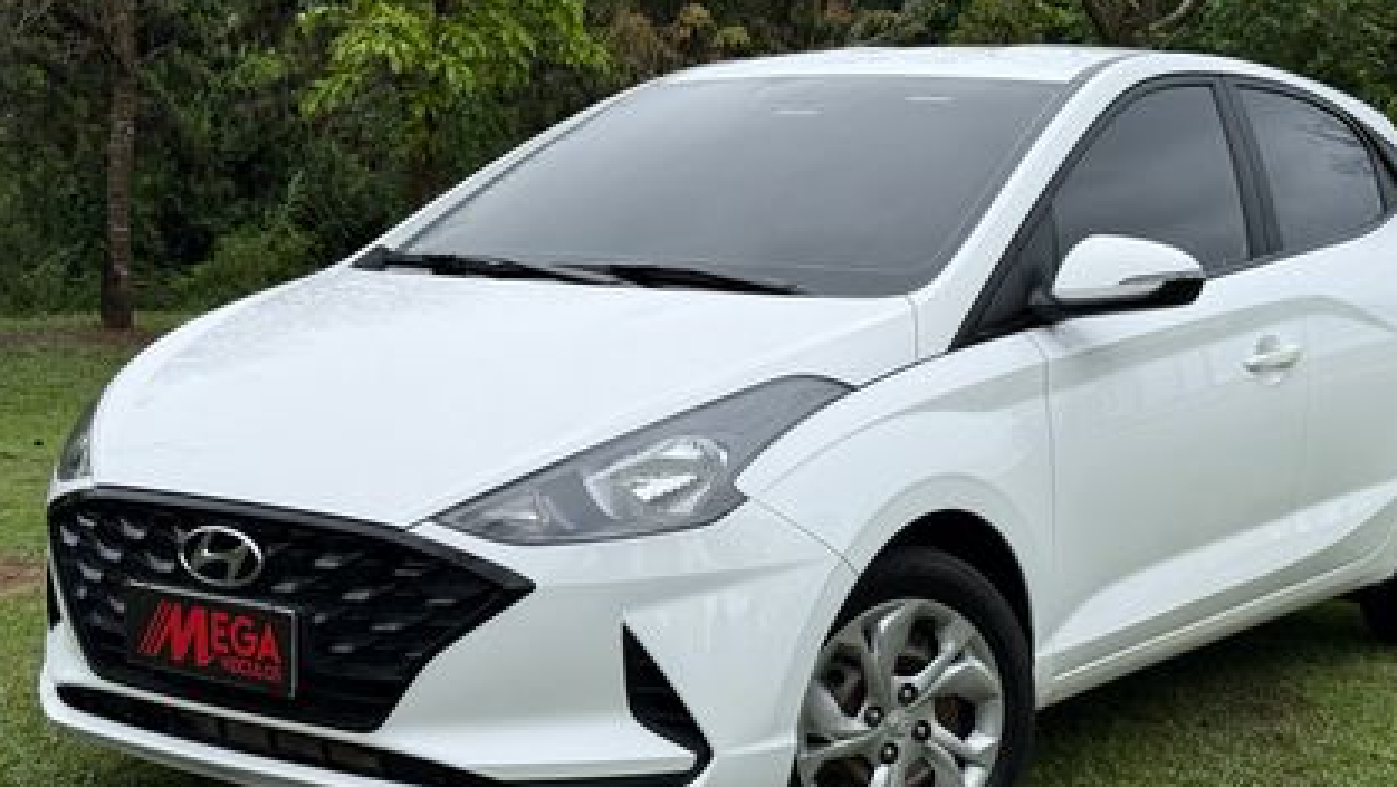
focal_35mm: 59
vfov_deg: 20.4
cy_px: 442
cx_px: 781
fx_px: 2187
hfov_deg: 35.4
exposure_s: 1/2146
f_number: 1.78
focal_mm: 6.76
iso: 64
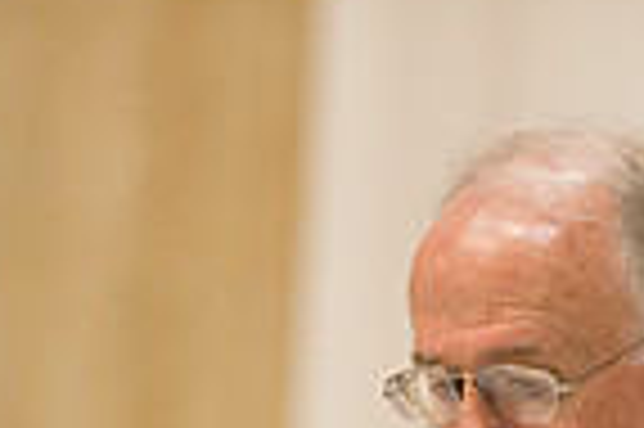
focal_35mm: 814
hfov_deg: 2.5
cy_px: 802
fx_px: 14545
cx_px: 414
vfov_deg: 1.7
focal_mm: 200
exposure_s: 1/160
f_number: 2.8
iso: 2000
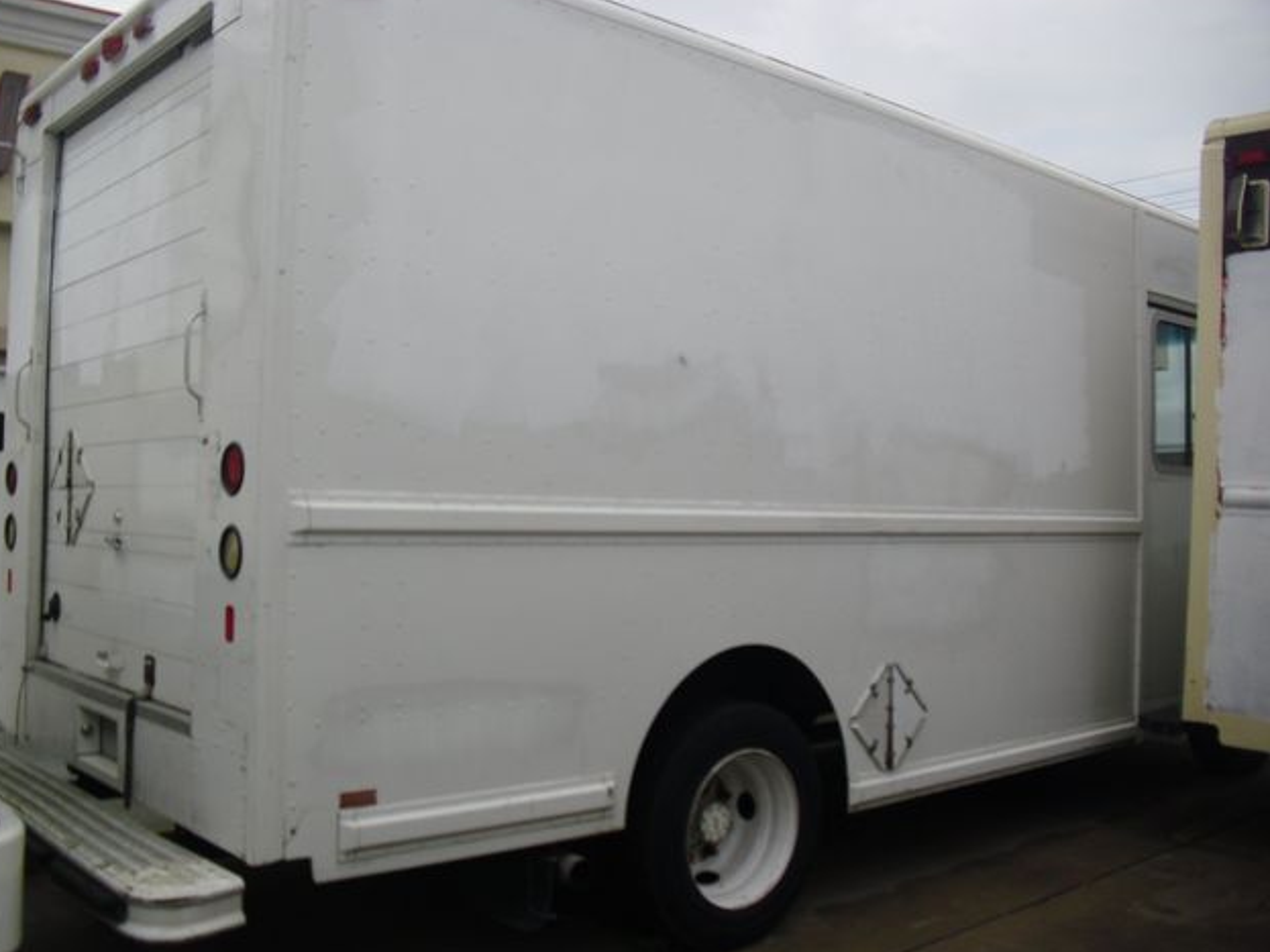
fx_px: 1357
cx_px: 622
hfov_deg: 50.1
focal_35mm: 37
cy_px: 471
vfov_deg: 38.7
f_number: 7.8
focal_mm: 6.3
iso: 80
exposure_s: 1/200
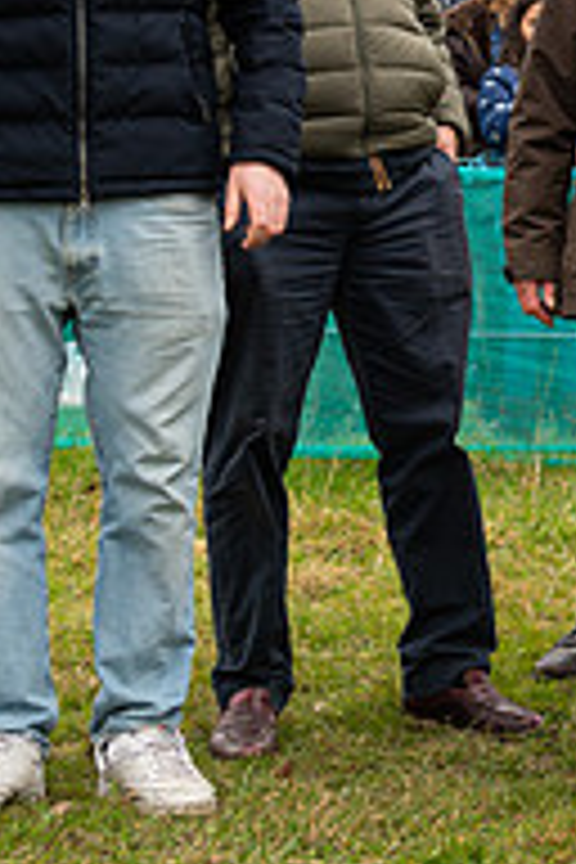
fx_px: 3648
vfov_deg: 13.2
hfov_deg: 8.4
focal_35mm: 152
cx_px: 1296
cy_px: -111
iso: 200
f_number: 5
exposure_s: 1/250
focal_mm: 38
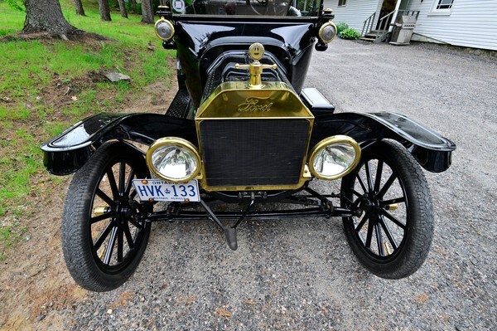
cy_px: 166
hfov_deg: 96.8
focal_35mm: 16
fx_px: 221
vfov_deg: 73.6
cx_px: 248
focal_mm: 16
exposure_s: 1/200
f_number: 13
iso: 1600
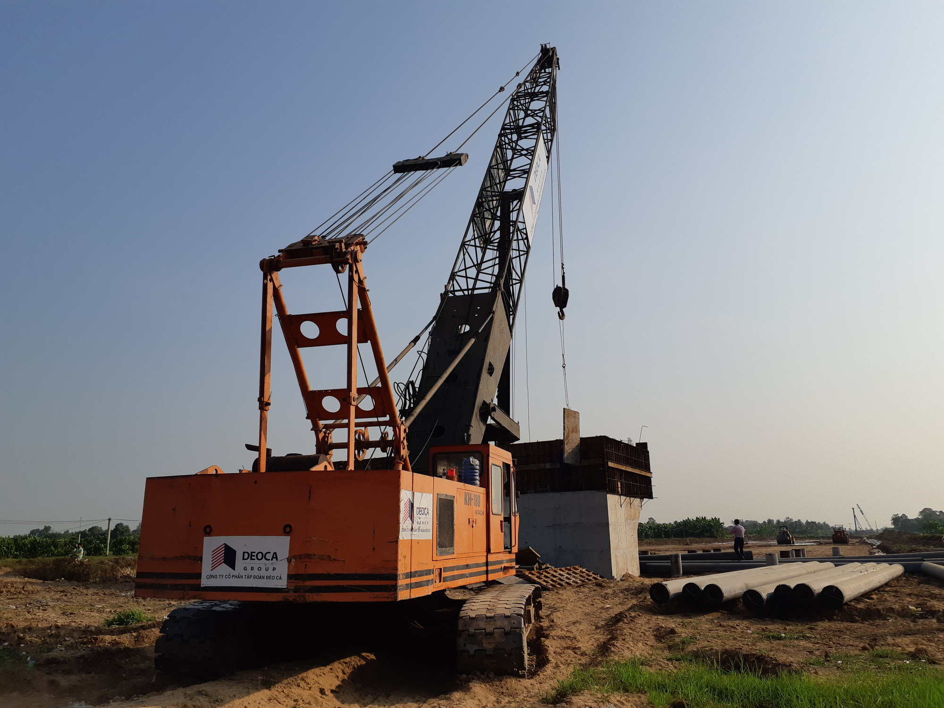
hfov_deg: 67.3
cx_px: 472
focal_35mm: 26
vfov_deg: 53.1
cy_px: 354
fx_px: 709
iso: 40
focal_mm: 3.93
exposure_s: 1/1739
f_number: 1.7
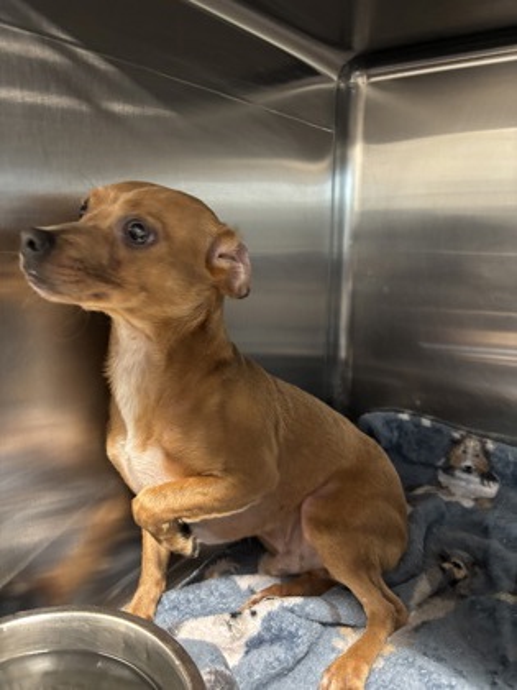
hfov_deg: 53.1
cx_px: 258
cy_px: 345
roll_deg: +0.5
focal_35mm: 26
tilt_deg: -14.3
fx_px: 518
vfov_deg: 67.3
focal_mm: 5.96
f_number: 1.6
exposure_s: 1/30
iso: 500
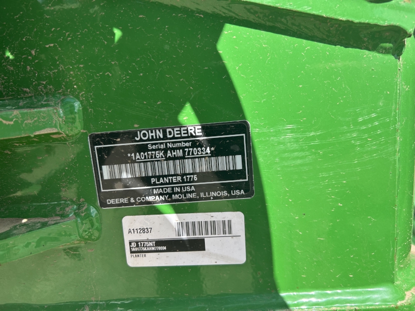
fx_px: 312
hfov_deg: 67.3
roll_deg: +6.3
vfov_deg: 53.1
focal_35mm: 26
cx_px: 208
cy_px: 156
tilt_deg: -13.5
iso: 50
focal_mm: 5.7
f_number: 1.5
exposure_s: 1/1171
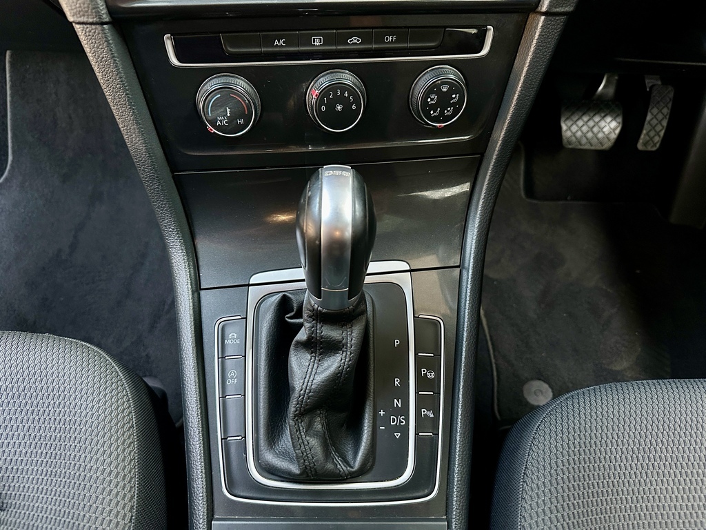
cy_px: 265
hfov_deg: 71.6
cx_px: 353
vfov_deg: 56.8
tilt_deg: -53.2
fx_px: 489
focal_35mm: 24
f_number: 1.78
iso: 1000
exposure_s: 1/30
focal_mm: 6.86
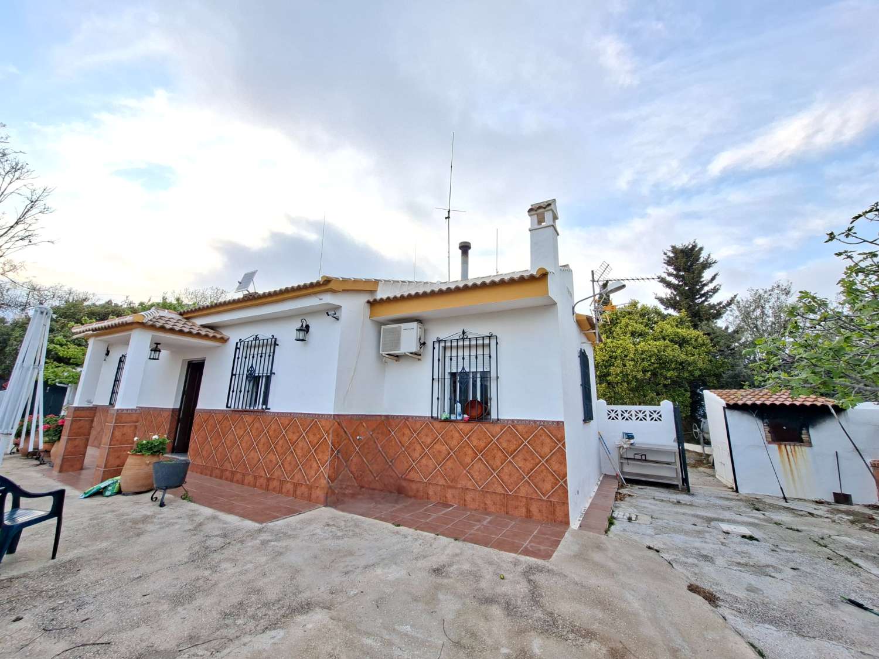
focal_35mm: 13
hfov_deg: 106.2
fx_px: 330
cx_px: 440
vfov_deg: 89.9
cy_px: 330
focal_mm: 1.74
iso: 40
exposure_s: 1/60.2
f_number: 2.2
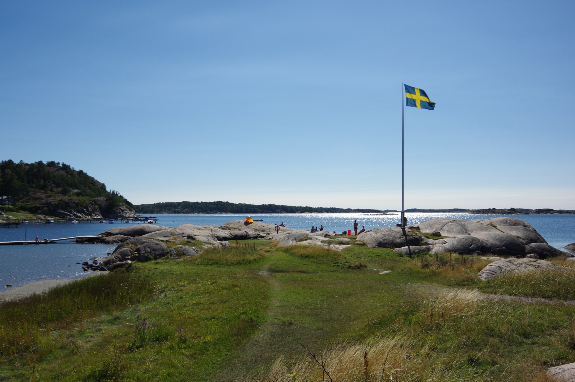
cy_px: 201
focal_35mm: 29
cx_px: 275
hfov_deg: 63.7
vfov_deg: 44.9
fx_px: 463
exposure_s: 1/500
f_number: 8
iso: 100
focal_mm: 18
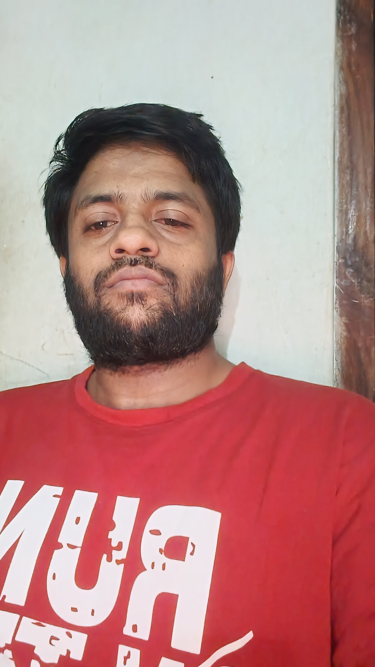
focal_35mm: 29
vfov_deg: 66.1
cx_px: 154
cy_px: 338
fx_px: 513
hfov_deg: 40.0
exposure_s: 1/14.3
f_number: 2.1
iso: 3768
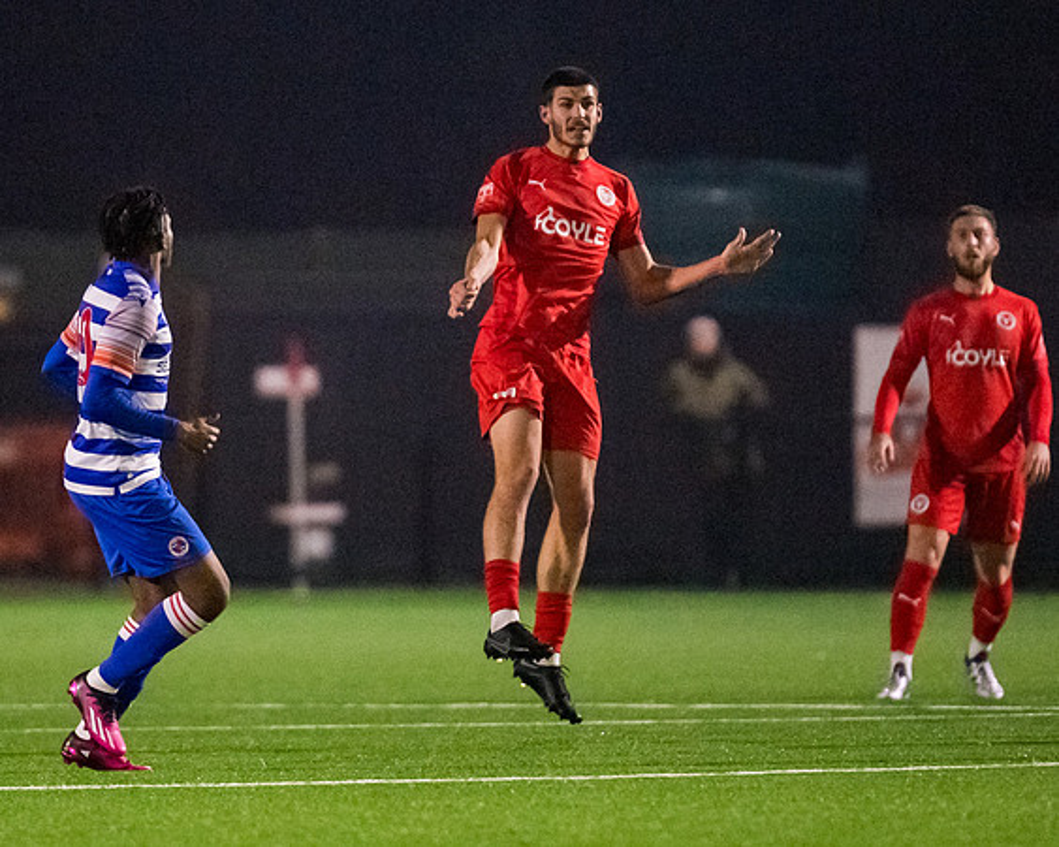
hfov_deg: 3.3
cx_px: 332
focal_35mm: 595
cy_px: 403
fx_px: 18636
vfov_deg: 2.6
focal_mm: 300
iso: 8000
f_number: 2.8
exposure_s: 1/1250
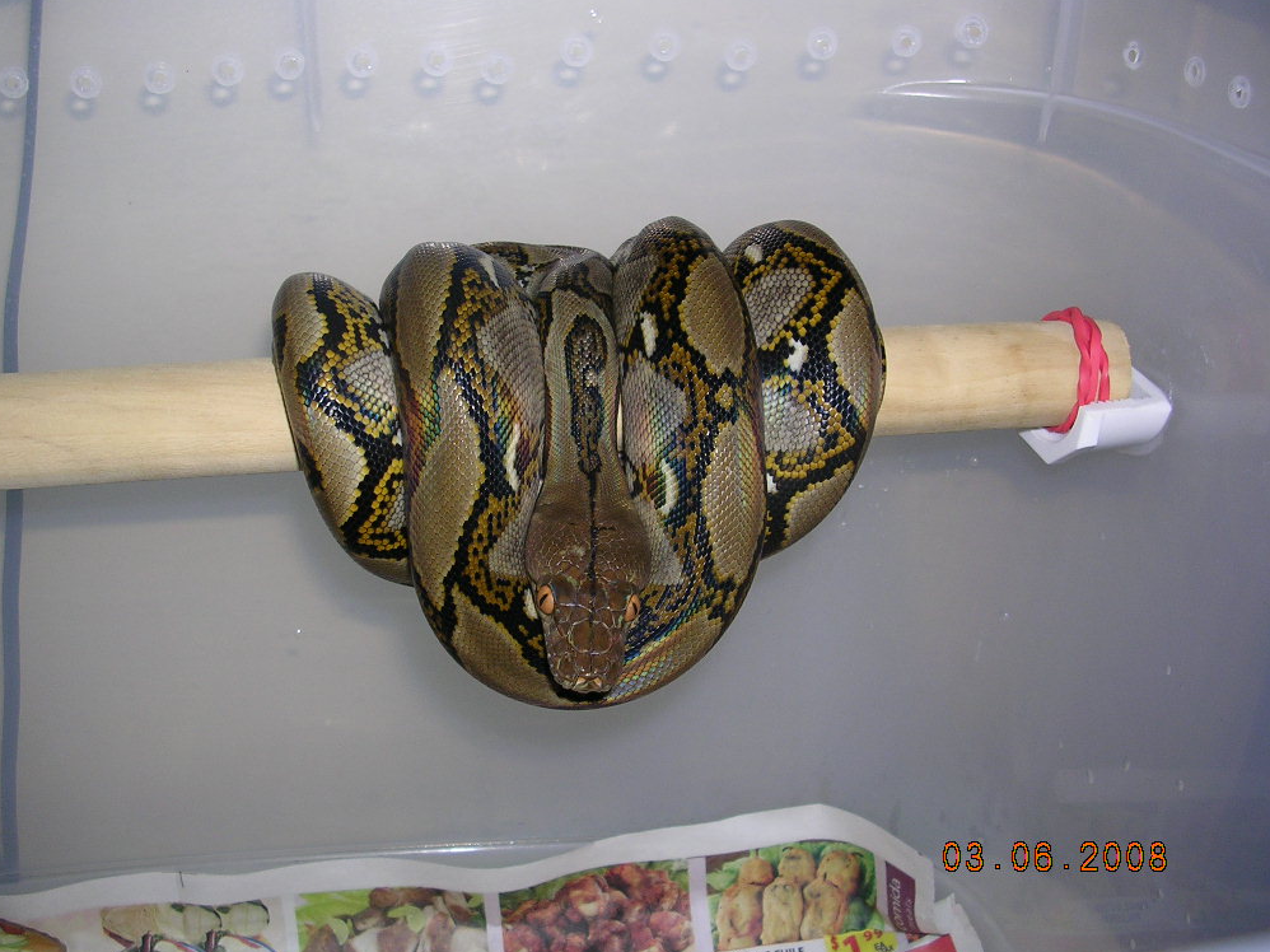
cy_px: 471
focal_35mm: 39
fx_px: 1430
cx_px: 620
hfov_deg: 47.9
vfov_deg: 36.8
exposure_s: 1/60.1
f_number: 2.8
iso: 50
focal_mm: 5.8
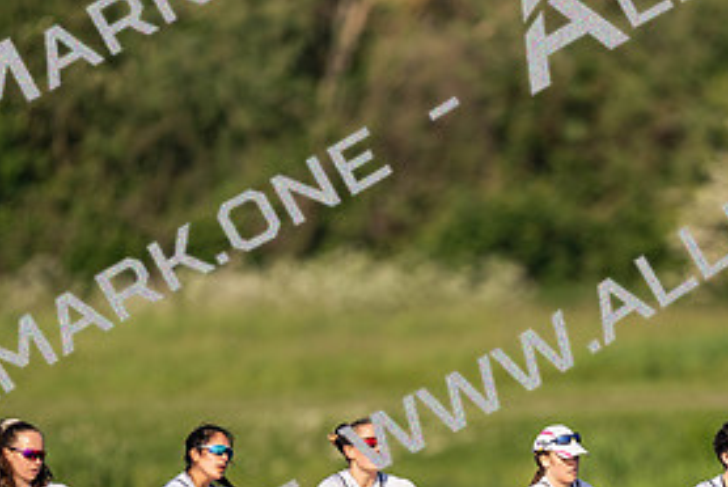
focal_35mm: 1250
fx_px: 25304
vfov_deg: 1.1
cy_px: 478
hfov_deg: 1.6
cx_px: 665
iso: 220
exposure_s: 1/2500
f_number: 4
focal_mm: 600
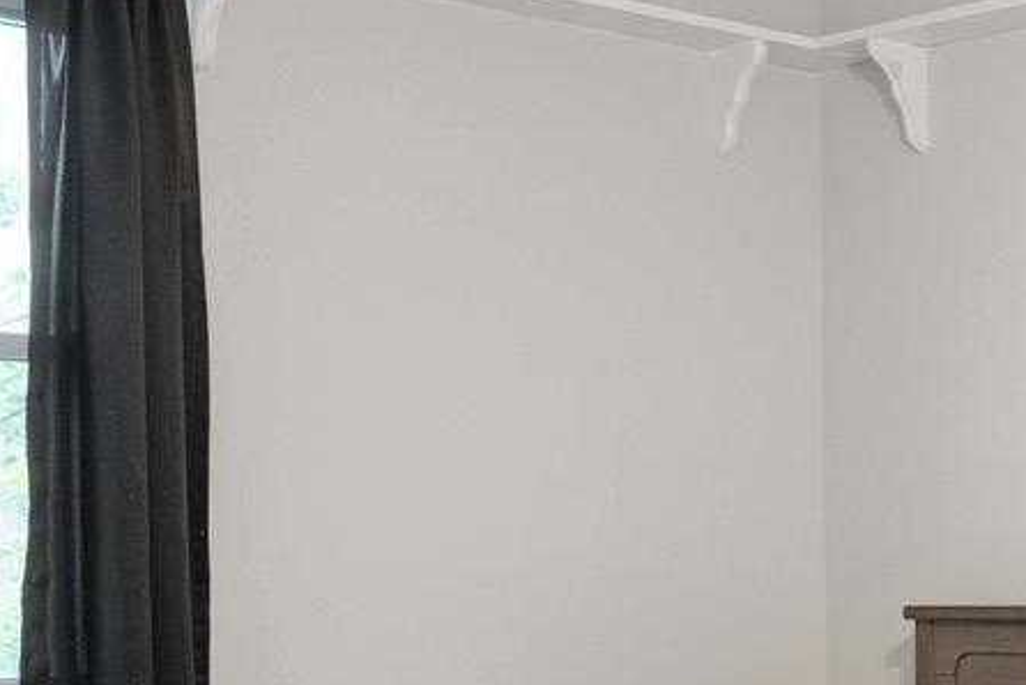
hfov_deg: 22.5
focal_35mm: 78
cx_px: 1415
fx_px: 2224
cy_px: 585
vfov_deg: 17.3
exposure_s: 1/2.5
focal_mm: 17
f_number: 10
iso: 1250
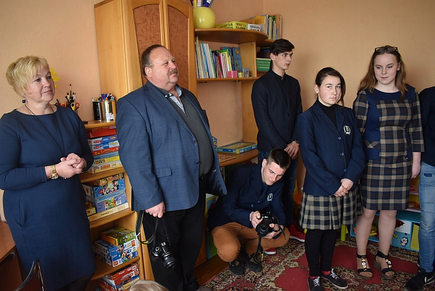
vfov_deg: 48.0
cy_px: 146
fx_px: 327
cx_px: 218
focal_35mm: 27
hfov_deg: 67.3
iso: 800
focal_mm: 18
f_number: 4
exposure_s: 1/60
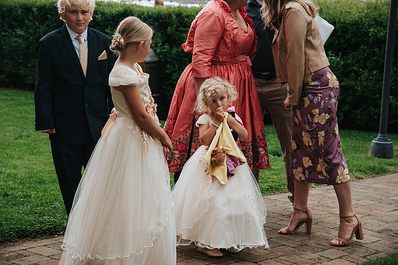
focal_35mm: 82
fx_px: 907
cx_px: 199
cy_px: 132
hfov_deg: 24.8
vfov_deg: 16.7
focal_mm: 82
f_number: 5.6
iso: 220
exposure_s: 1/125
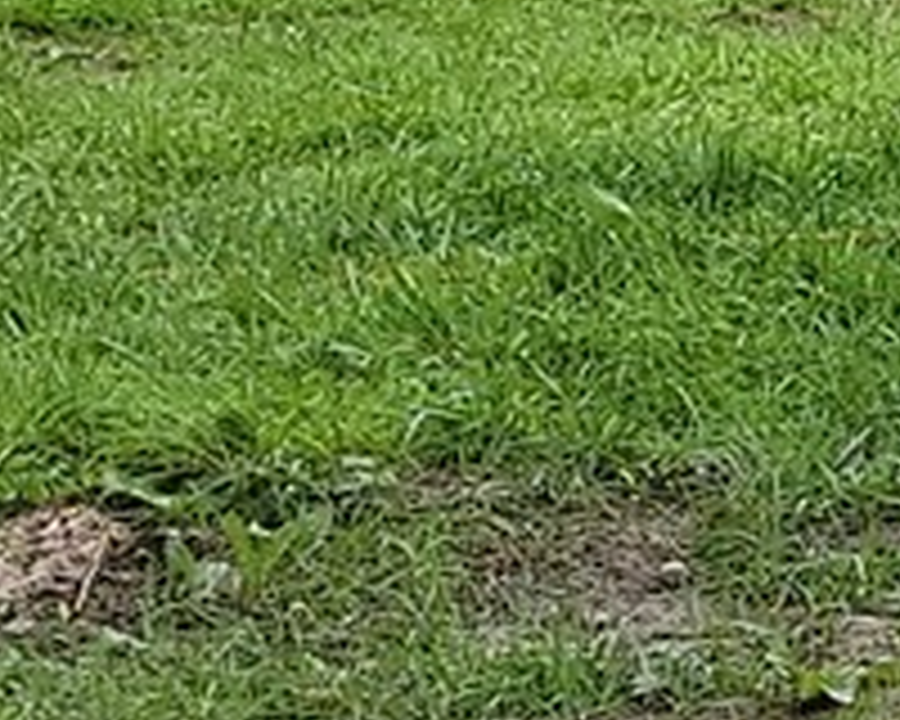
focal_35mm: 120
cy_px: 297
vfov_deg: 12.8
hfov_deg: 14.4
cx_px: 1539
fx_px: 3196
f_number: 1.8
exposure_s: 1/154
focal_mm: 6.7
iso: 16
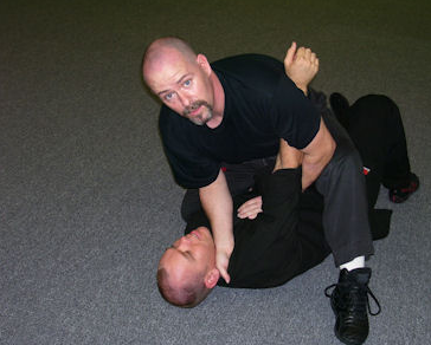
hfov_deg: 41.1
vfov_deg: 33.5
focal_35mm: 45
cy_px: 172
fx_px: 575
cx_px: 236
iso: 125
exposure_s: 1/60
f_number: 3
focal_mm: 7
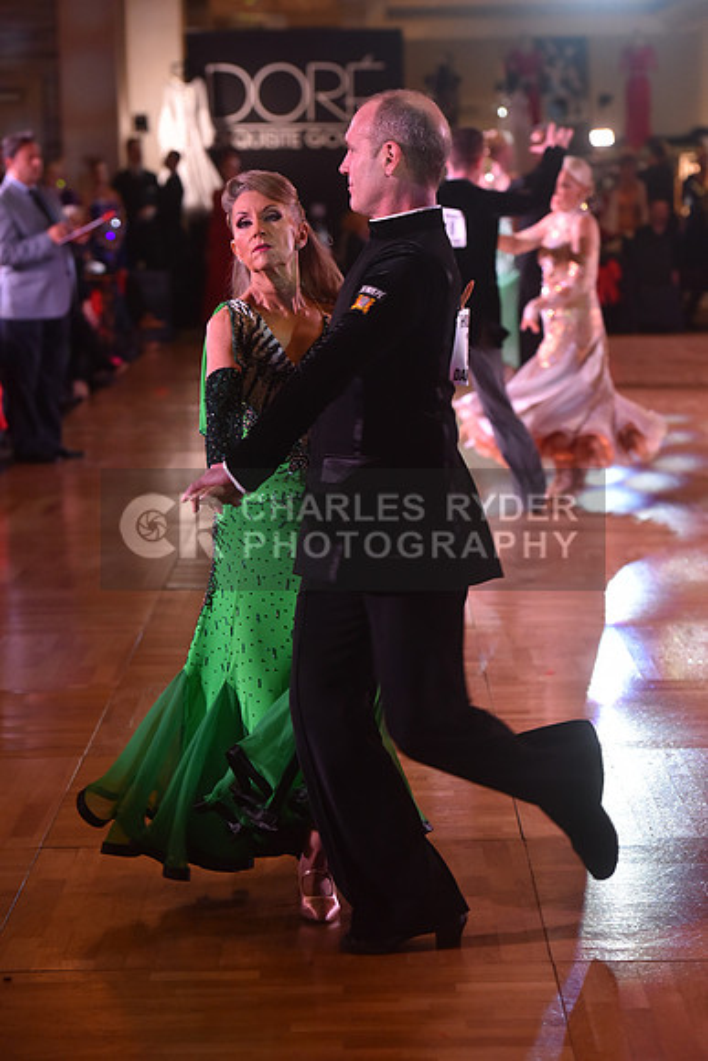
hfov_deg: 12.5
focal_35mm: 110
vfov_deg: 18.6
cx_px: 354
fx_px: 3243
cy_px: 530
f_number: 4.5
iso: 1600
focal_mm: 110
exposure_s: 1/200
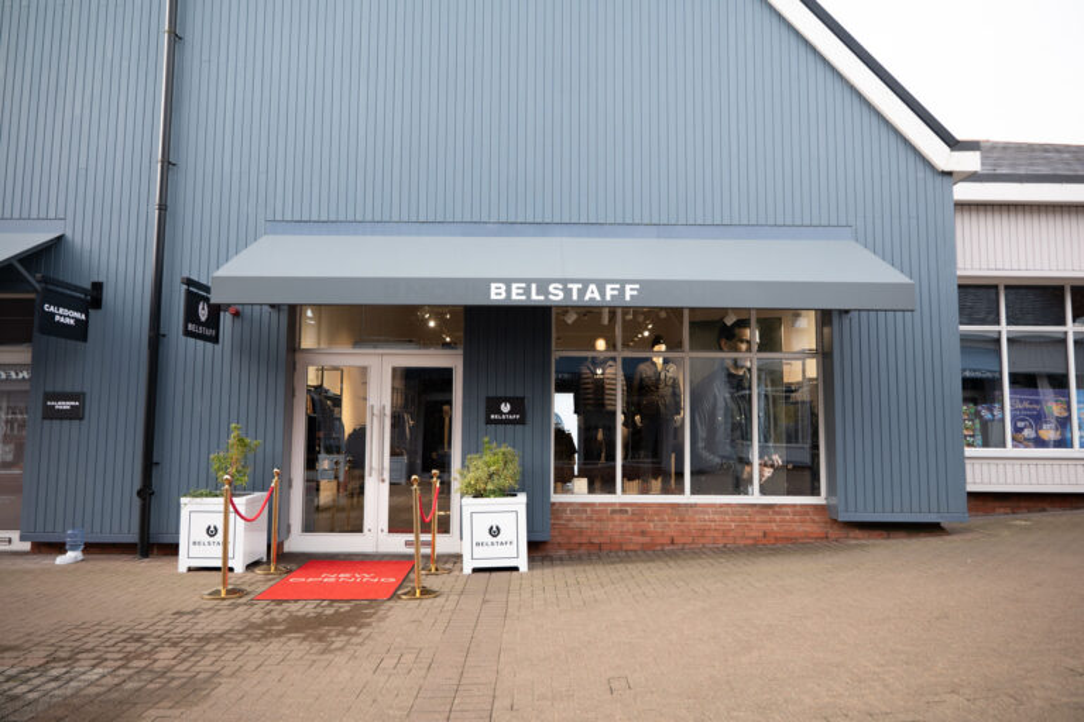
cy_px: 361
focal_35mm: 24
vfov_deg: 53.1
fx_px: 723
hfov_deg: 73.7
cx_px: 542
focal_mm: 24
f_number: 3.5
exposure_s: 1/50
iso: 320
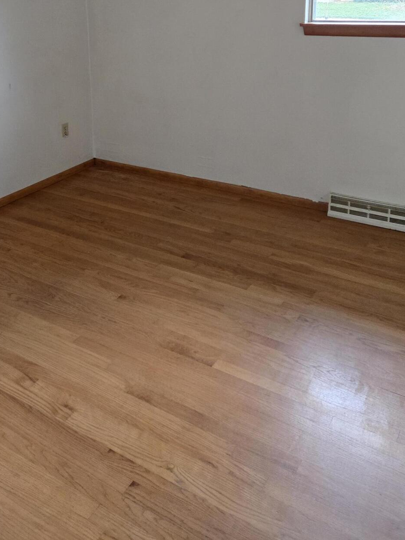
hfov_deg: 38.3
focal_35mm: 37
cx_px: 141
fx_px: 577
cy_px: 107
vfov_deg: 47.4
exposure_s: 1/120
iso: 800
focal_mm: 5.4
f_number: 1.8
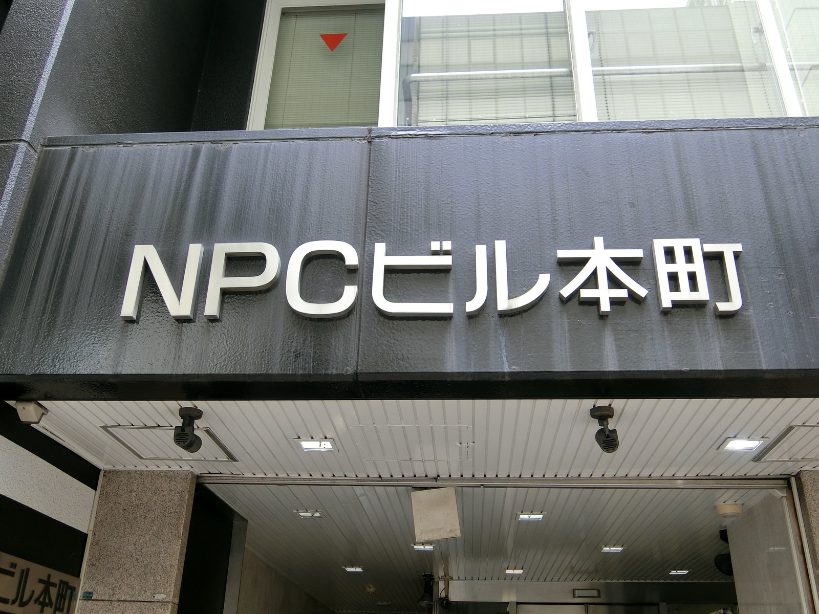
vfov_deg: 41.8
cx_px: 410
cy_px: 307
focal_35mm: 34
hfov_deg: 54.0
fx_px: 804
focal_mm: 7.2
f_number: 3.4
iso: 100
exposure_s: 1/125
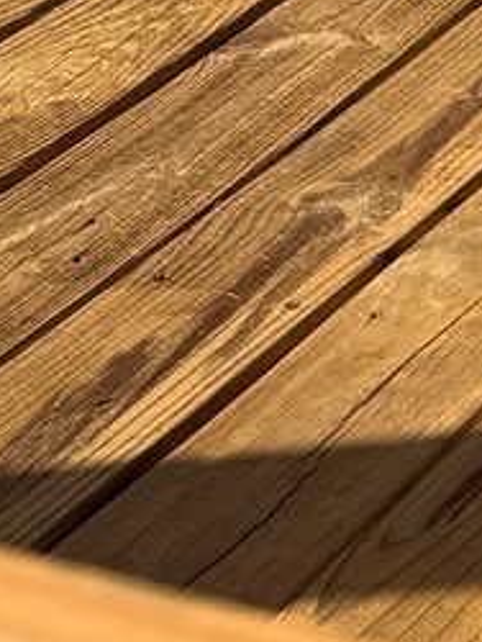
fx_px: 3410
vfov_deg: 8.9
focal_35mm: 184
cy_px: -1266
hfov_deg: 7.7
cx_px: 1015
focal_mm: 6.76
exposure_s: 1/3759
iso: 80
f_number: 1.78
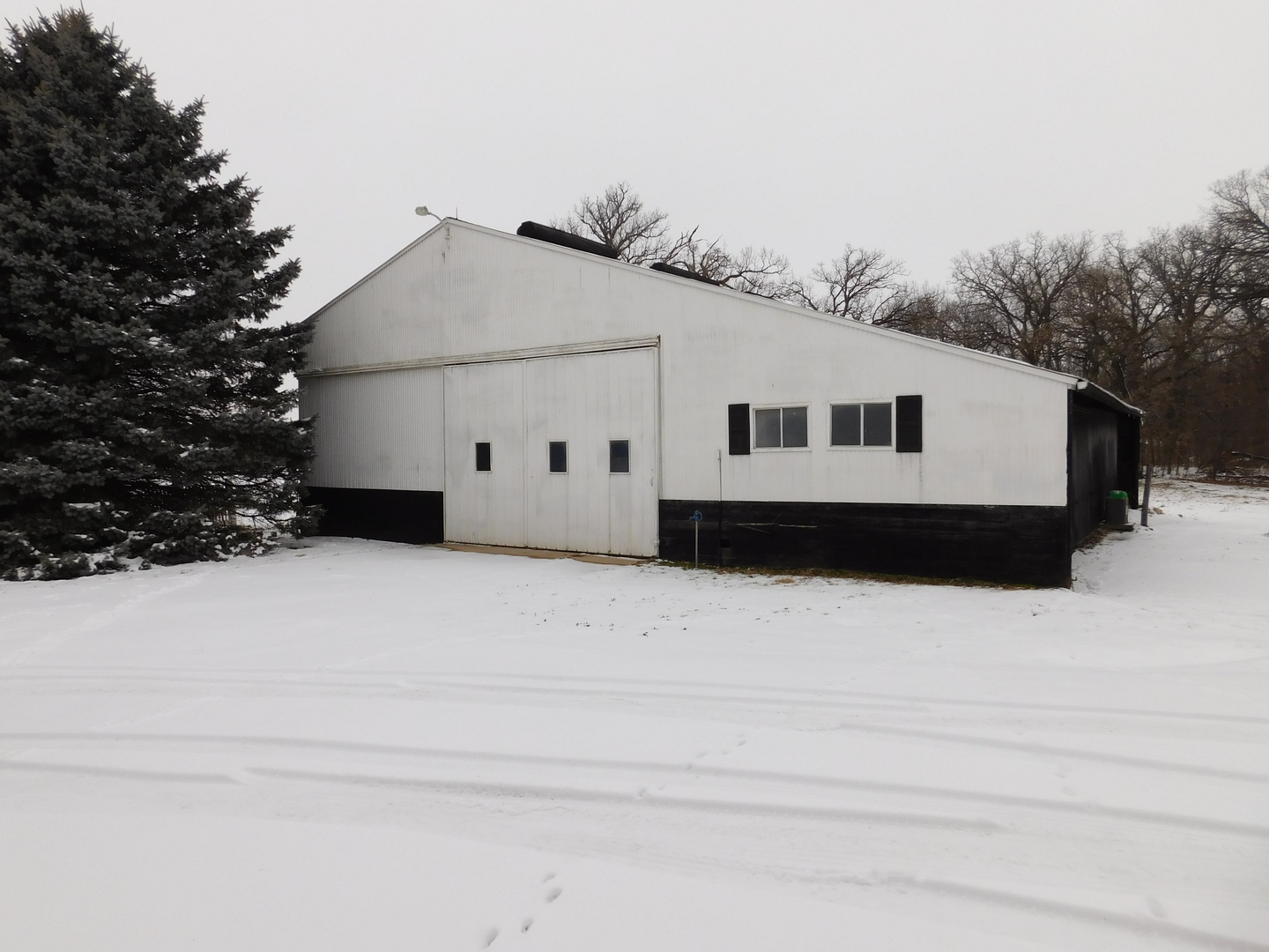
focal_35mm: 23
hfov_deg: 73.9
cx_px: 634
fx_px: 843
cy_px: 476
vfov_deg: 58.9
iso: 125
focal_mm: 4
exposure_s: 1/800
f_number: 3
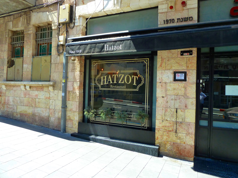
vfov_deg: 54.9
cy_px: 89
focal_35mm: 25
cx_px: 119
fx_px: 172
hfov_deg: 69.4
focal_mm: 4.1
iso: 125
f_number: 4
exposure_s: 1/125
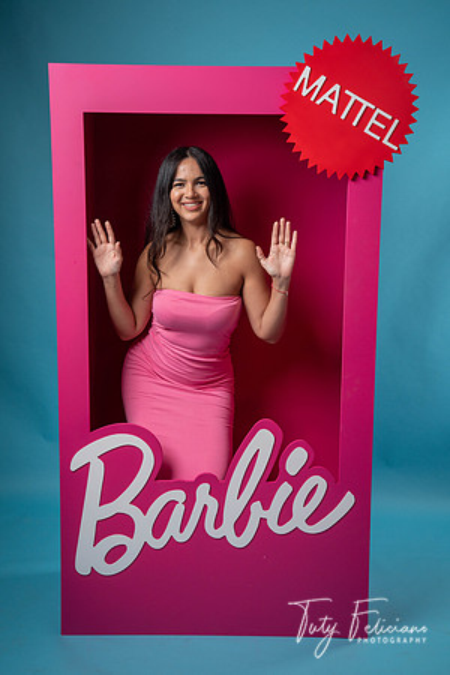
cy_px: 338
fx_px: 825
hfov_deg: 30.5
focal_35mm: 44
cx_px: 225
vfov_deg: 44.5
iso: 250
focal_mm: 44
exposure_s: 1/200
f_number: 5.6
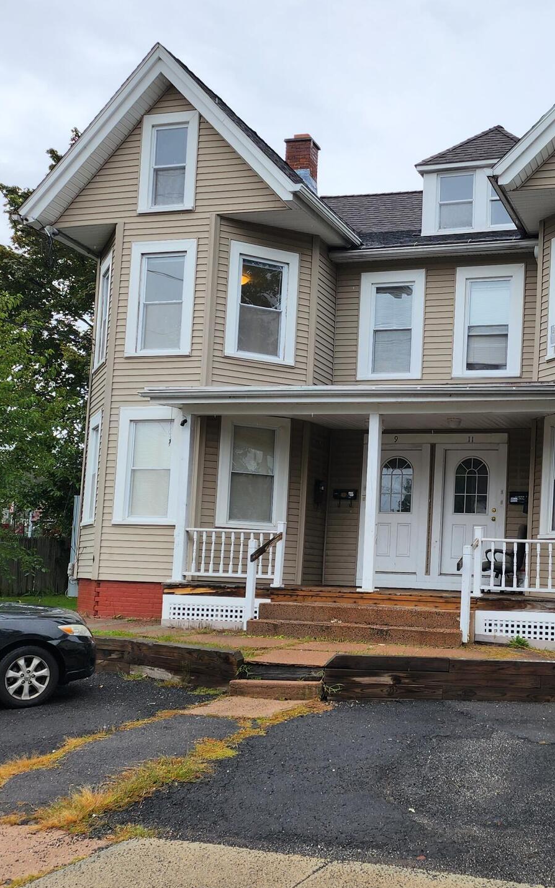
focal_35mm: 41
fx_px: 992
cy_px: 486
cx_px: 436
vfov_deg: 48.1
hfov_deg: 30.6
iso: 50
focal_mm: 5
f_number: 1.8
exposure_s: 1/761
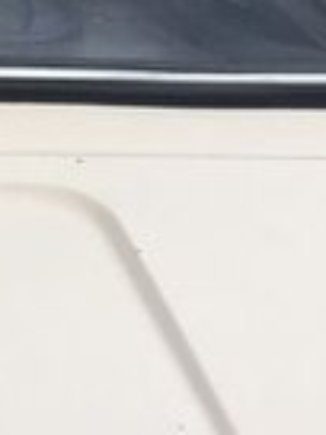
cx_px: -547
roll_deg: +0.4
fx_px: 1771
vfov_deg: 13.7
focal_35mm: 141
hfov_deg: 9.1
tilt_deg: -21.8
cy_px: -27
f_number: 2.2
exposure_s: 1/100
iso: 32
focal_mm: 4.15
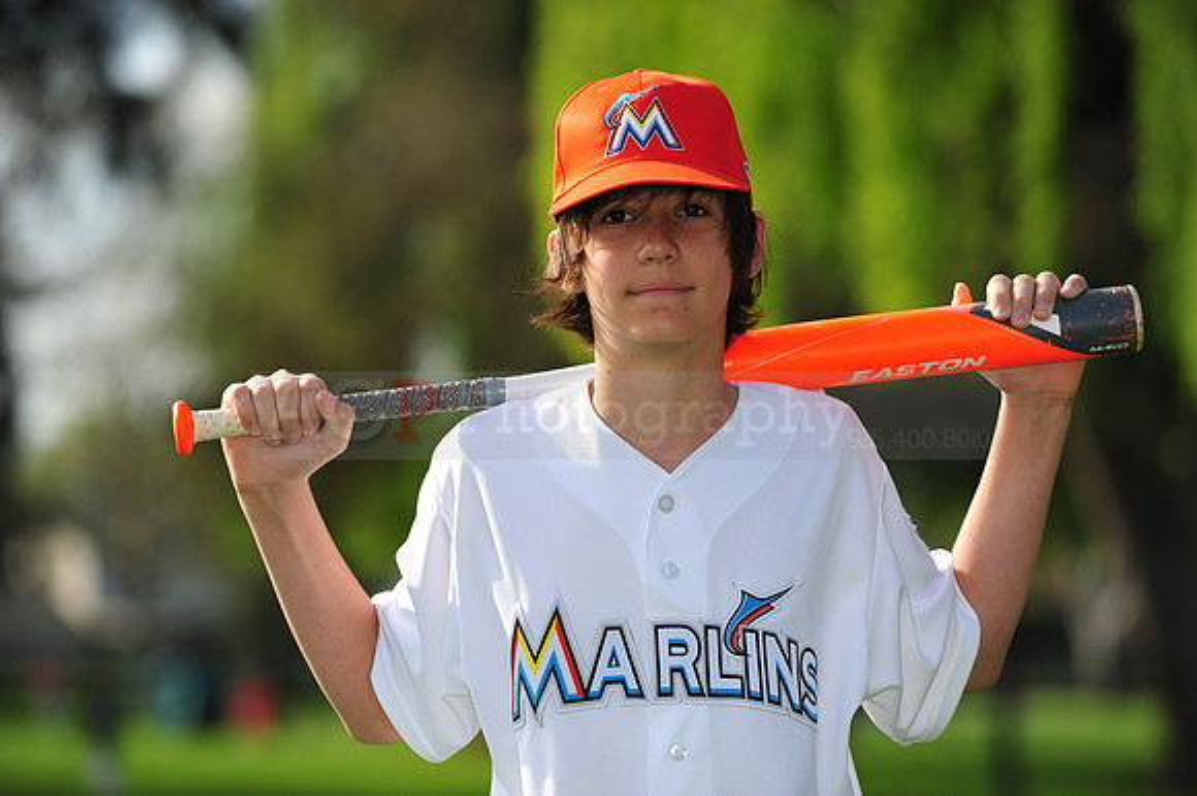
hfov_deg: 11.1
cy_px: 398
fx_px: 6148
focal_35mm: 185
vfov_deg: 7.4
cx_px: 598
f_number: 4.5
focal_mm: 185
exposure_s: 1/1250
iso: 200
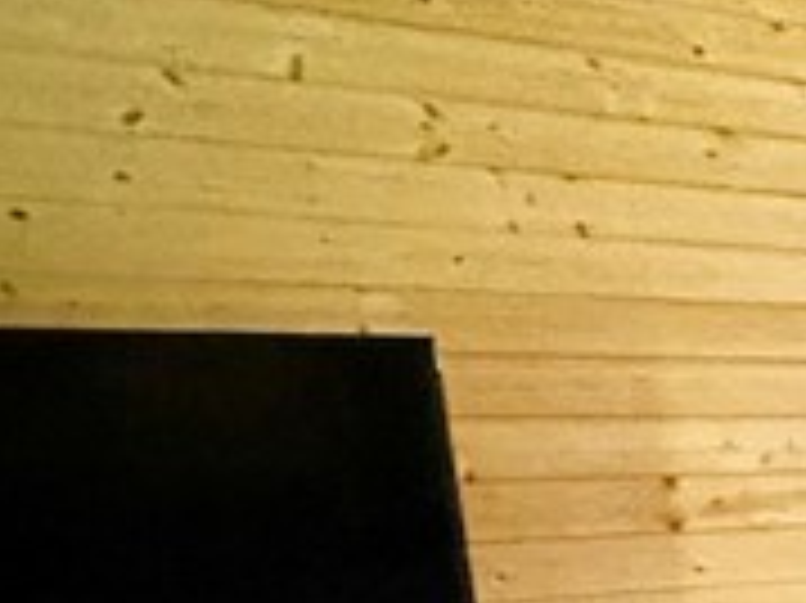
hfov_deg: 14.9
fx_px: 1861
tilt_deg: -11.1
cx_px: 1927
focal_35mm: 80
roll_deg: -0.4
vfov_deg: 17.4
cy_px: 760
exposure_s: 1/40
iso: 1000
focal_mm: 2.22
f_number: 2.2
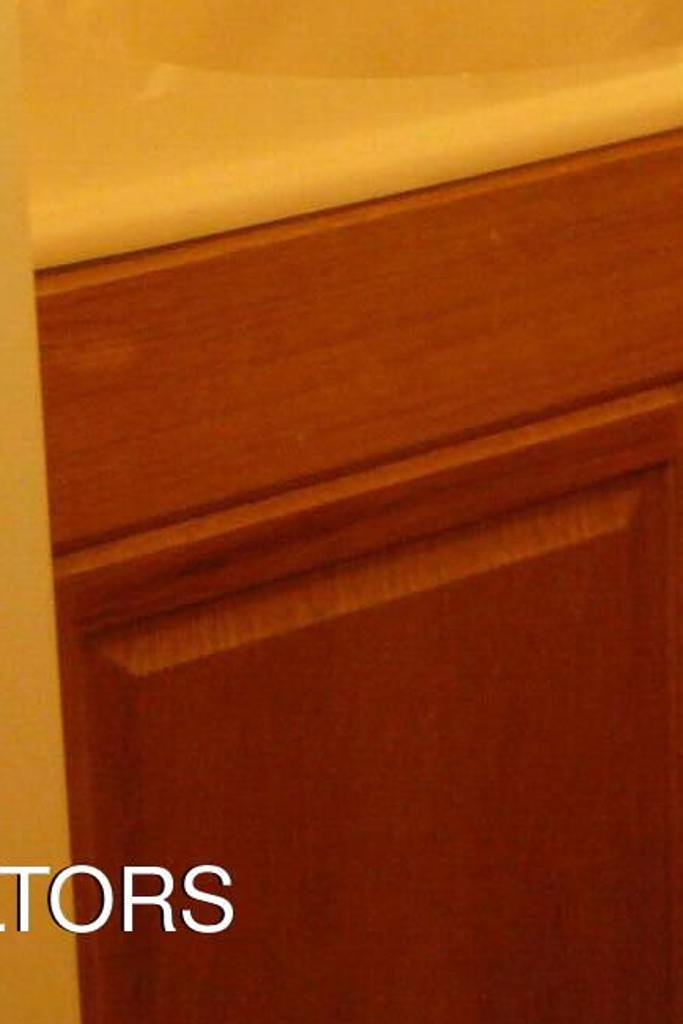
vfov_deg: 16.2
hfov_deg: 11.7
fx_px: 3272
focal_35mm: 115
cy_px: -529
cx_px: 749
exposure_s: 1/20
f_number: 2.8
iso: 200
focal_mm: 6
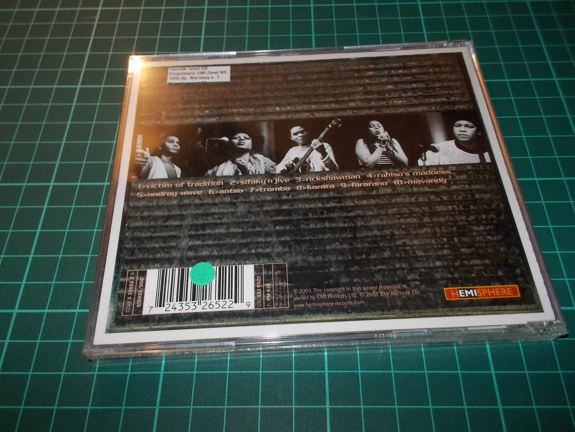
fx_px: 482
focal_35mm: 29
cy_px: 216
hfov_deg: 61.7
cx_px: 288
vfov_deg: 48.2
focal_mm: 4.1
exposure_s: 1/30
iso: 200
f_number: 3.3
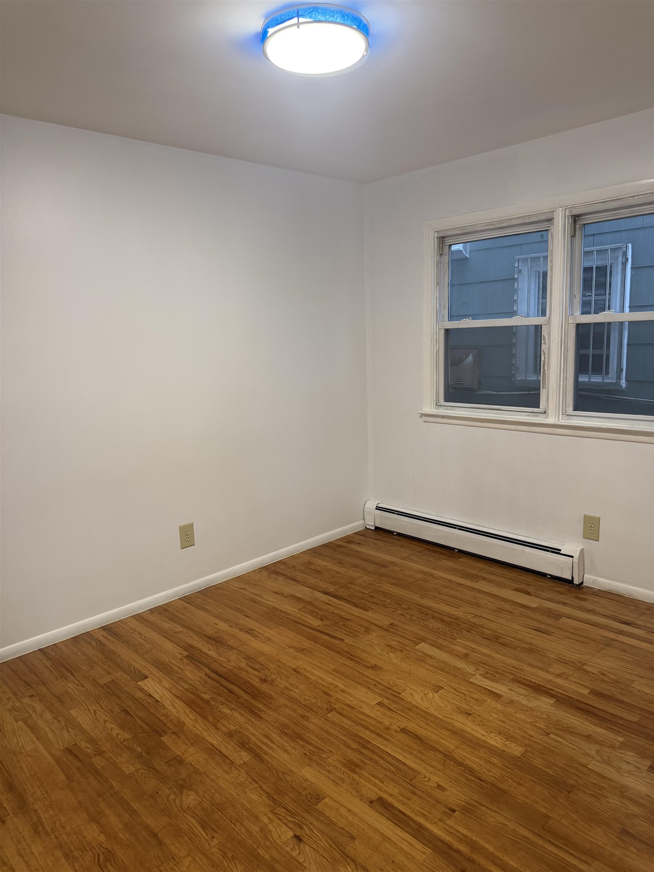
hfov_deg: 56.8
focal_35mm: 24
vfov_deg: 71.6
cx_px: 327
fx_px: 605
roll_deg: +1.7
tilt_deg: -9.2
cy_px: 436
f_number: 1.78
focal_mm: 6.76
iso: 250
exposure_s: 1/60
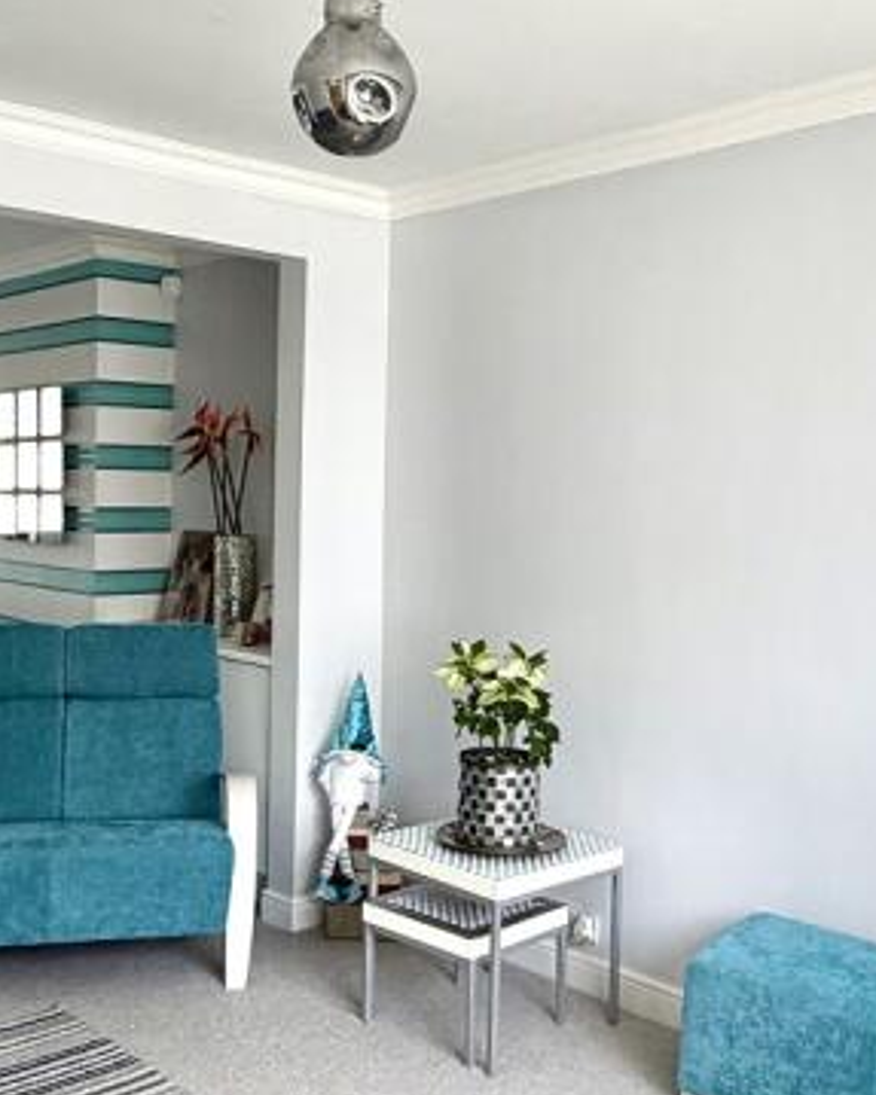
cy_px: 534
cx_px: 427
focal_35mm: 39
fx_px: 1264
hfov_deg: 38.2
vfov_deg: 46.8
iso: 200
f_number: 2.2
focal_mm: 2.22
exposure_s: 1/121
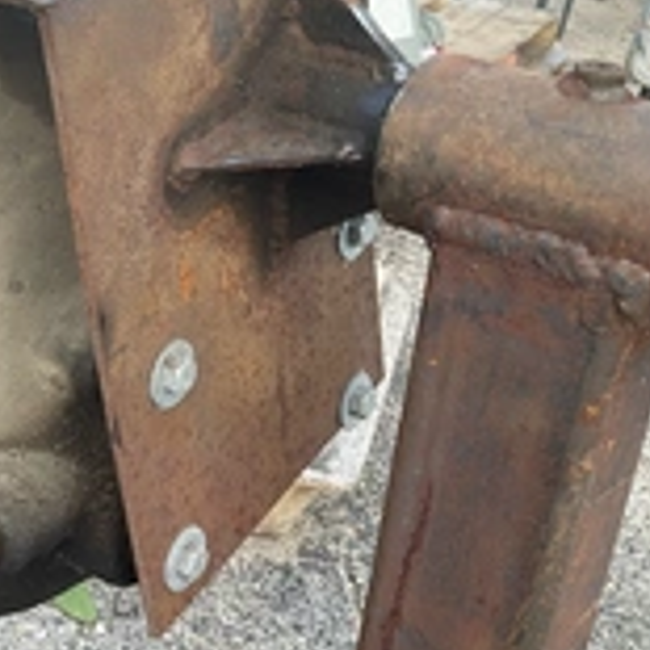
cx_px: -122
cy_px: 172
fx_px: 1402
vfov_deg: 25.8
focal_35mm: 66
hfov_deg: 23.9
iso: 25
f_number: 1.8
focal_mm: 3
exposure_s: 1/122
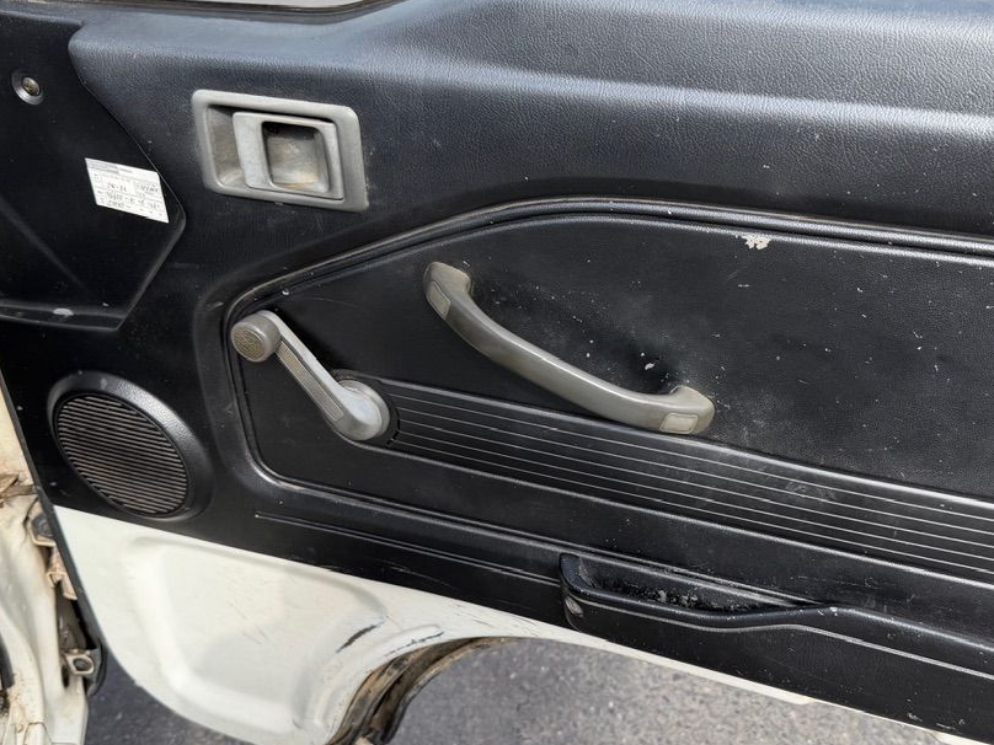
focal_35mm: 38
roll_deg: -0.4
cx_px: 560
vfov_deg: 37.7
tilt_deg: -36.0
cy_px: 390
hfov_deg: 48.9
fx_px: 1091
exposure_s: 1/1018
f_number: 1.78
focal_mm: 6.76
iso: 80
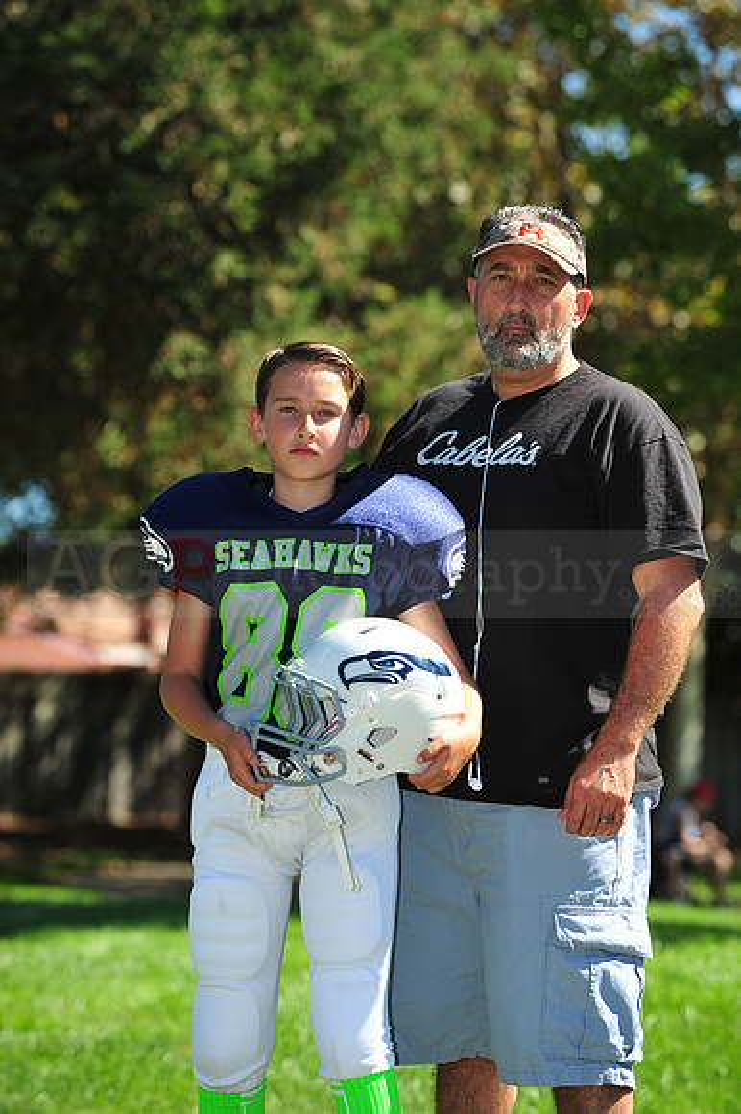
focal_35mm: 155
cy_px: 557
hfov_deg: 8.8
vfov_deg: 13.3
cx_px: 370
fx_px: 4791
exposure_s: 1/1250
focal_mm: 155
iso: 400
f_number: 5.6
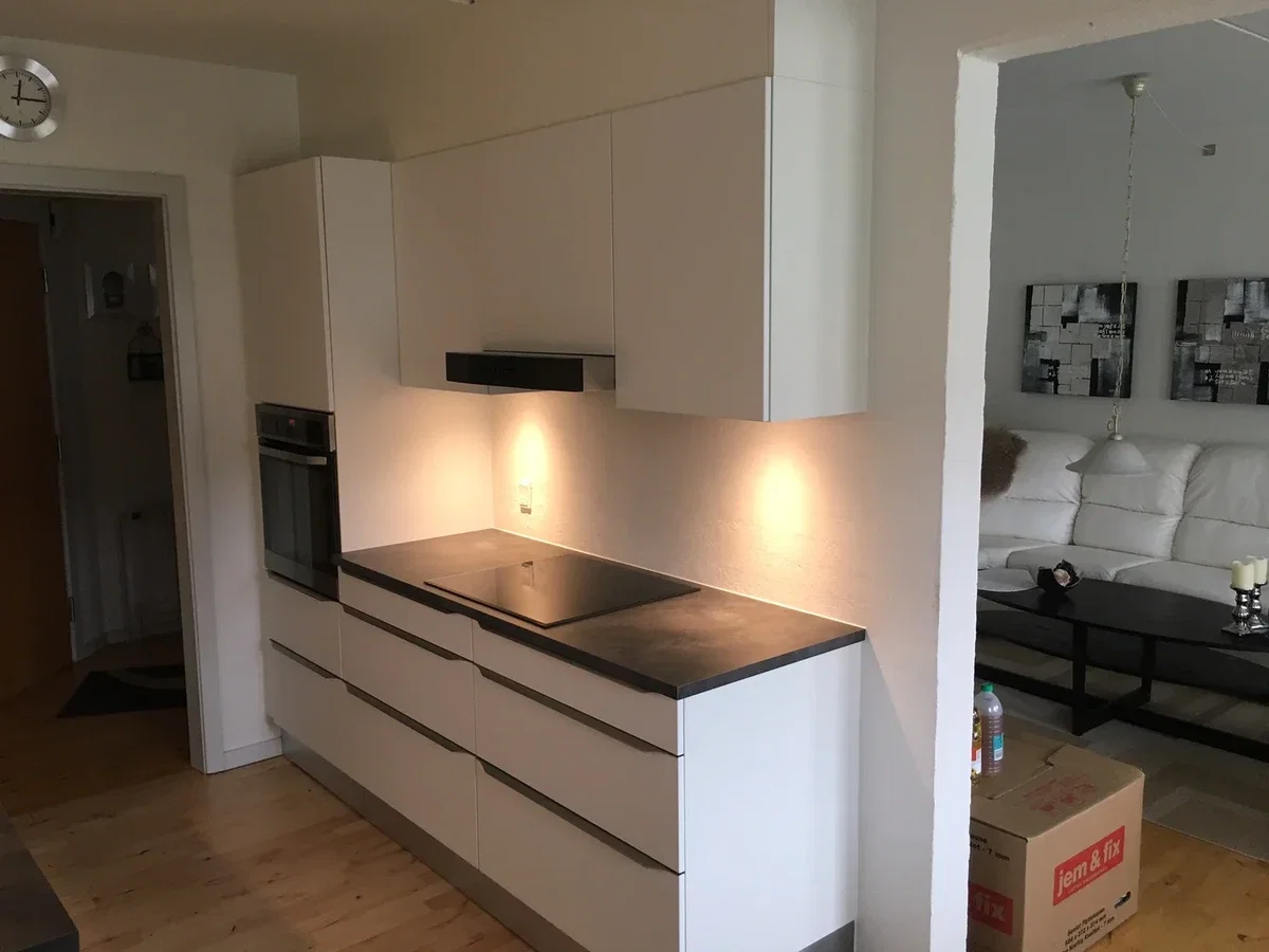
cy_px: 476
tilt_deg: -8.5
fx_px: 1063
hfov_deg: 61.7
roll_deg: +0.7
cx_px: 634
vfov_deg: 48.2
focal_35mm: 29
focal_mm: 4.15
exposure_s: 1/33
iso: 100
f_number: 2.2
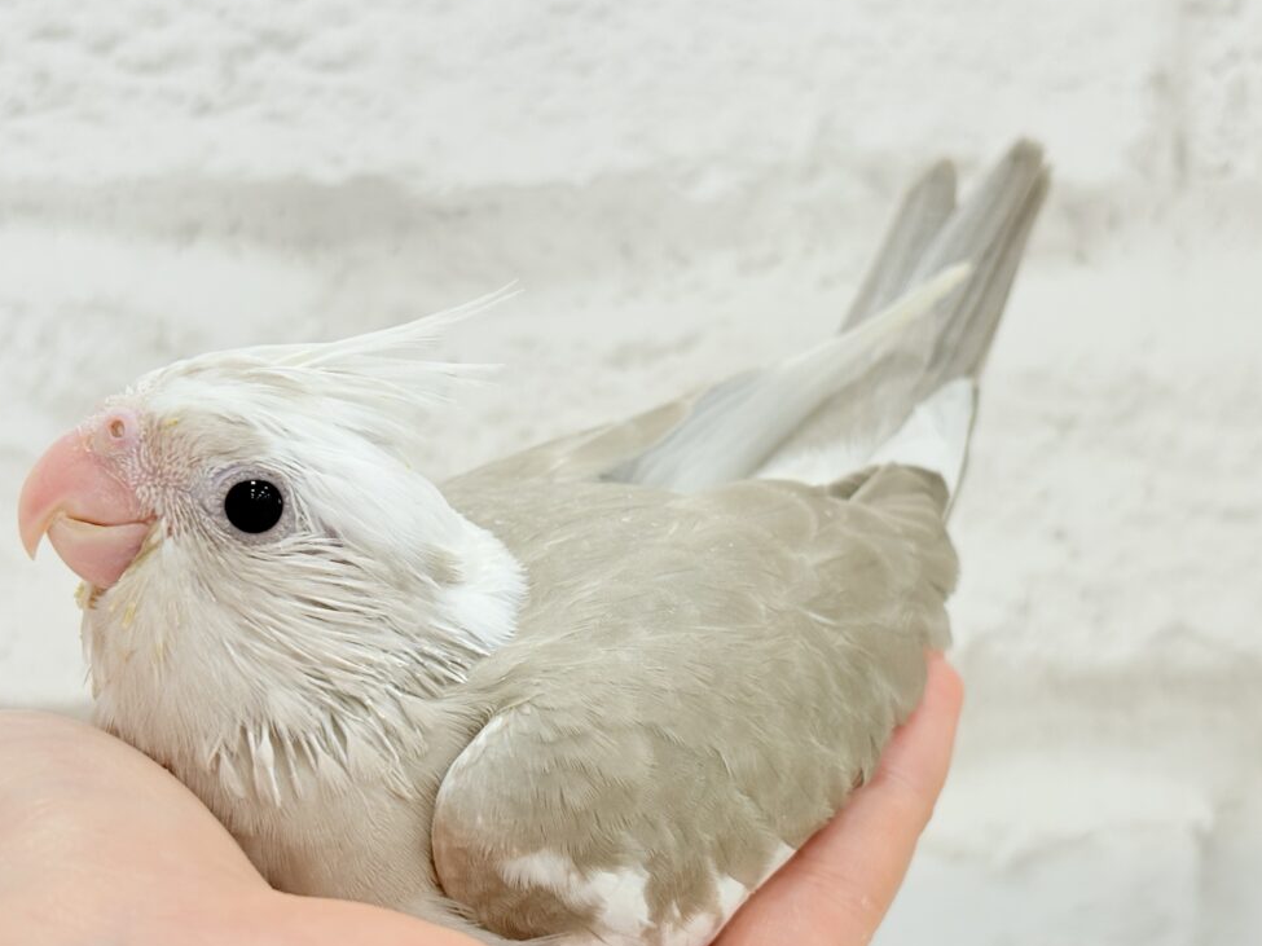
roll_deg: +1.3
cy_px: 542
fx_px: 2333
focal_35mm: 64
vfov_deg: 22.9
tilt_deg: -3.8
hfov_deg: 30.3
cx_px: 643
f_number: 1.6
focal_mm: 5.96
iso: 64
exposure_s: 1/100
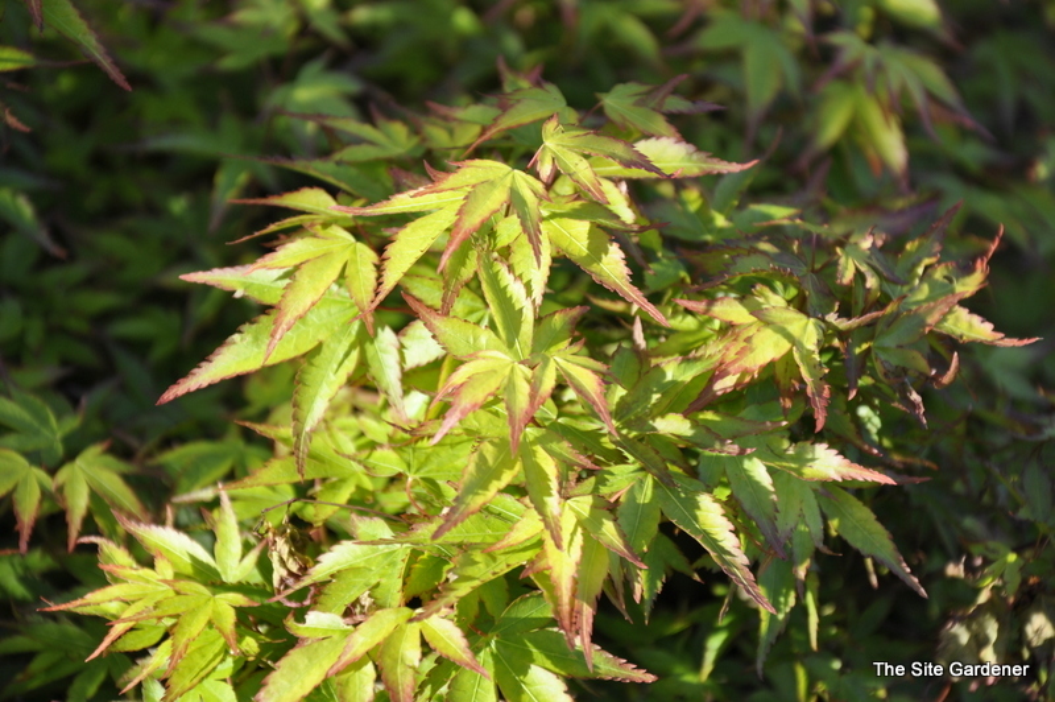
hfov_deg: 13.1
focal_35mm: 158
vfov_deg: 8.7
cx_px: 528
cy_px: 351
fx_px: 4612
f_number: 6.7
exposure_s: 1/180
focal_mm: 105
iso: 200
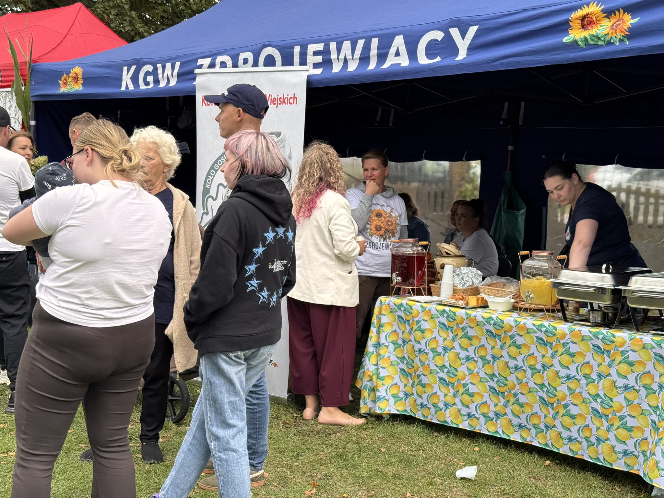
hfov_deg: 39.7
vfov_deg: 30.3
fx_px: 921
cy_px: 249
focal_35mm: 48
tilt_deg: -3.4
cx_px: 332
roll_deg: -2.2
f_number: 1.78
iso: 64
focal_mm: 6.76
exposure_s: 1/926
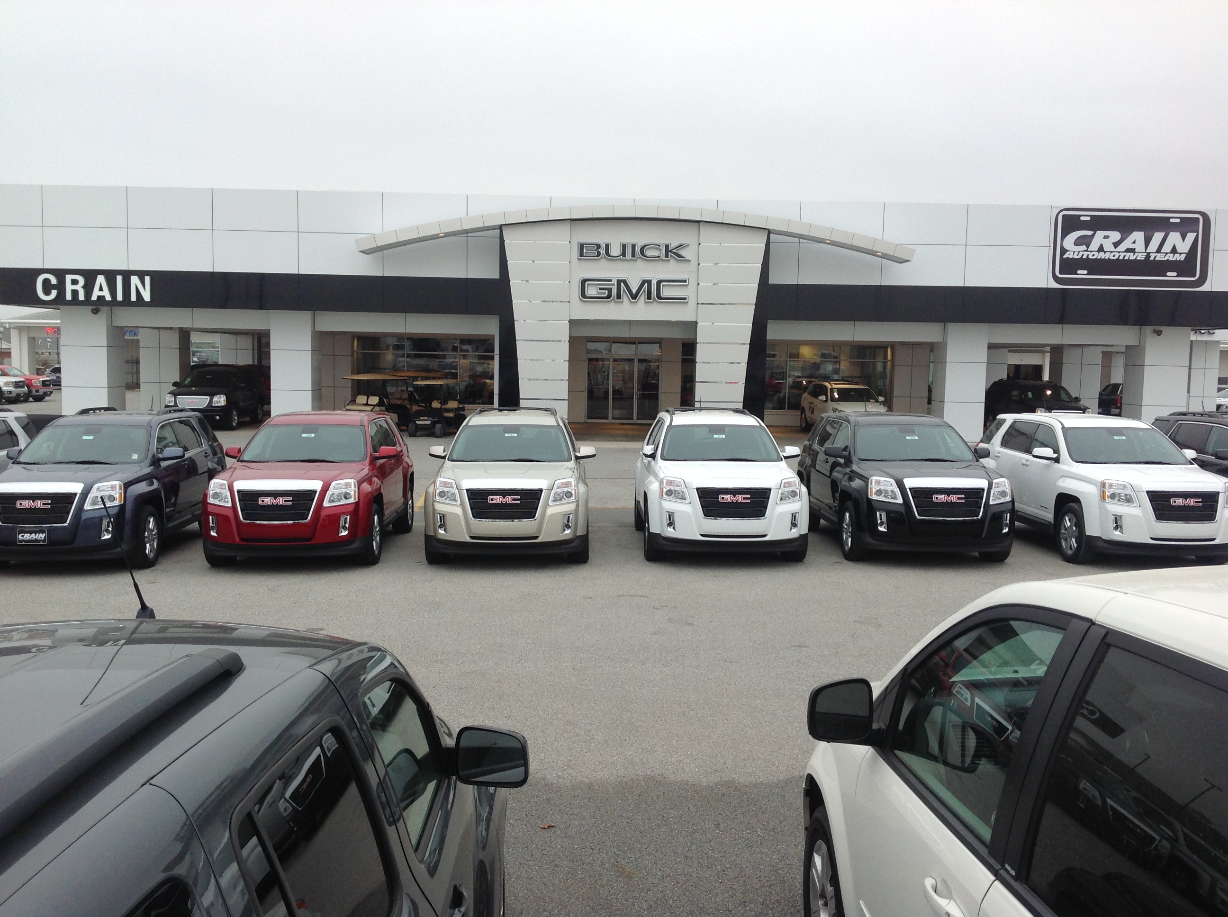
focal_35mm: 35
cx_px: 614
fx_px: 1240
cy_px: 458
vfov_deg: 40.6
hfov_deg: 52.7
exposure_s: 1/236
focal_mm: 4.28
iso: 50
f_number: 2.4
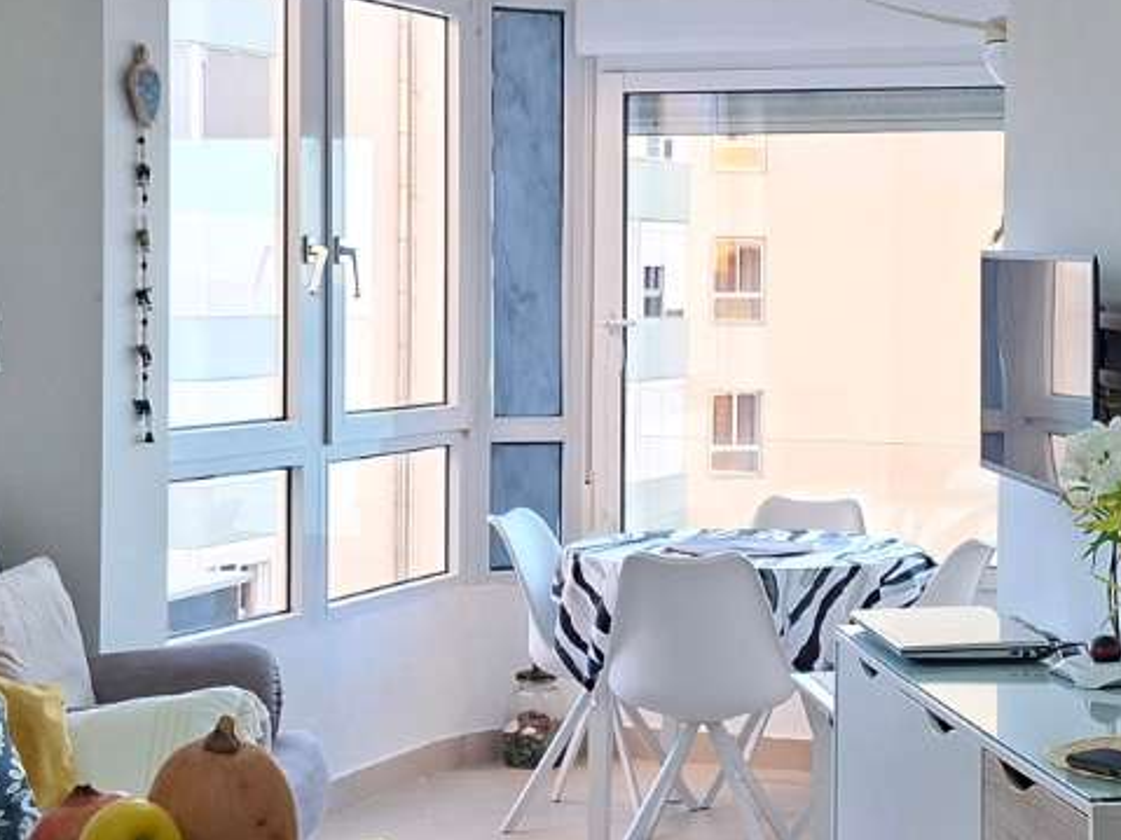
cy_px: 326
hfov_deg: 26.8
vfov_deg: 20.4
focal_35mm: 72
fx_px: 2331
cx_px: 768
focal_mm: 5.54
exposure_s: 1/100
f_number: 1.8
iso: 64
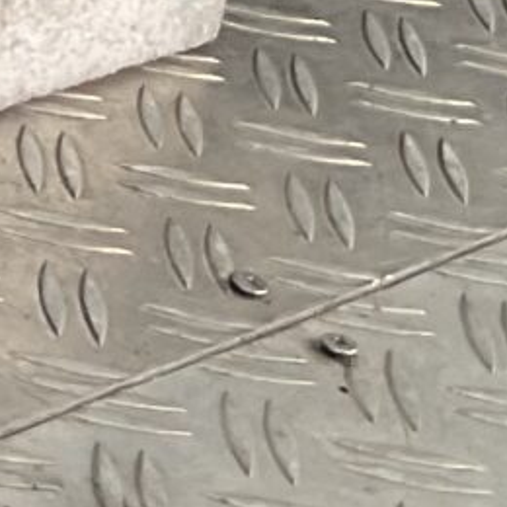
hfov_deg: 6.2
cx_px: -1217
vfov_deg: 6.5
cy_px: -833
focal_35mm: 252
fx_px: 4176
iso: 16
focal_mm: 3
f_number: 1.8
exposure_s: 1/105
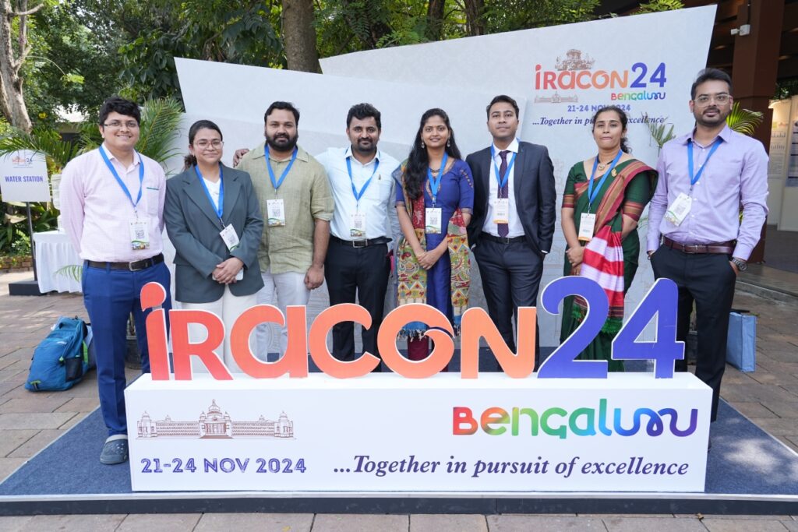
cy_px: 266
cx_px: 399
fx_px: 576
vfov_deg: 49.6
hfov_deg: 69.4
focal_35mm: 26
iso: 250
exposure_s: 1/125
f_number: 5.6
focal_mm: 26
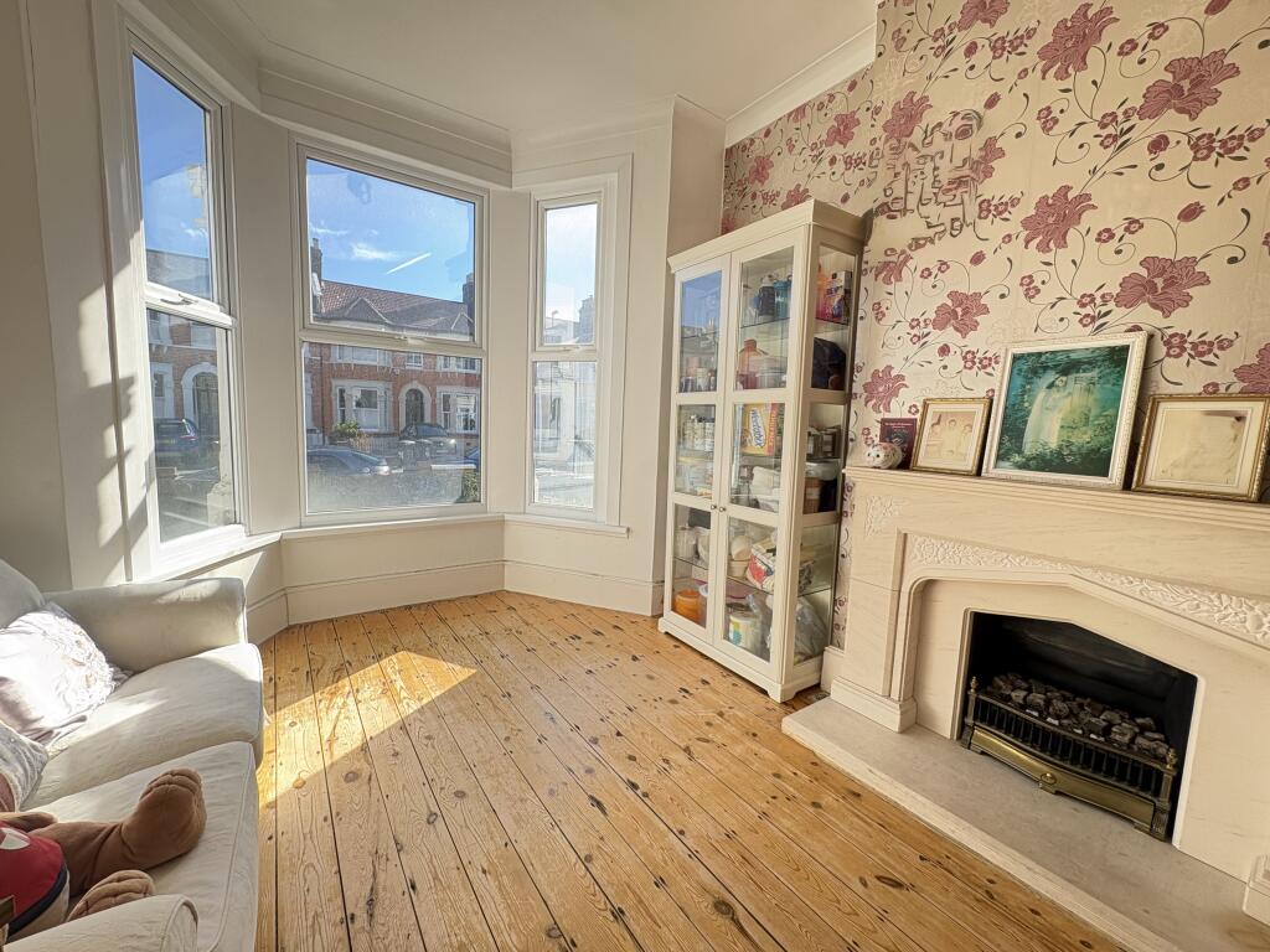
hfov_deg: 102.1
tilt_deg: -6.0
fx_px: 514
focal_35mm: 14
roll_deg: -1.4
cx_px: 635
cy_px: 476
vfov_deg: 85.7
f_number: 2.2
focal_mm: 2.22
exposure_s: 1/106
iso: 40
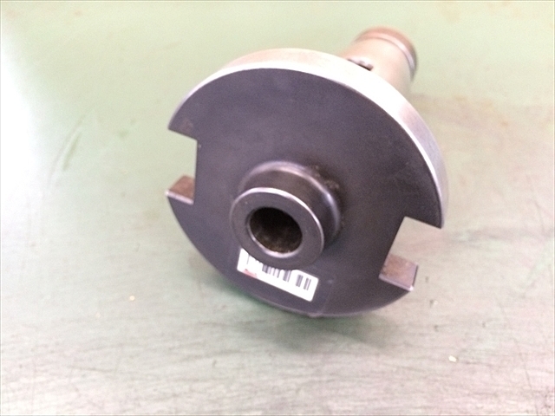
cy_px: 208
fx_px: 465
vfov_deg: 48.2
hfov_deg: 61.7
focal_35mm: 29
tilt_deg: -50.7
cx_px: 278
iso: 250
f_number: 2.2
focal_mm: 4.15
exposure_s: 1/17
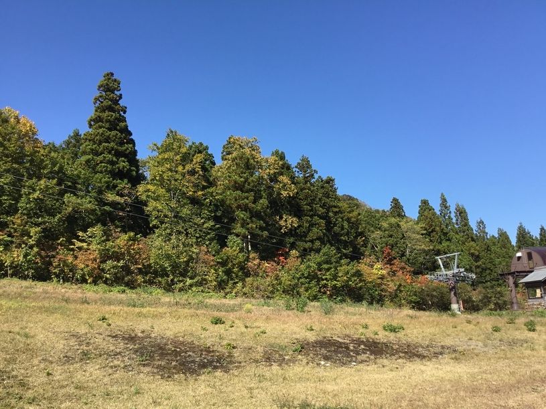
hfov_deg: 58.4
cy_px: 204
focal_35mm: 31
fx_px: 489
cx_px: 273
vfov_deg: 45.4
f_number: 2.4
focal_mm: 3.3
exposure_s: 1/734
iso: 25
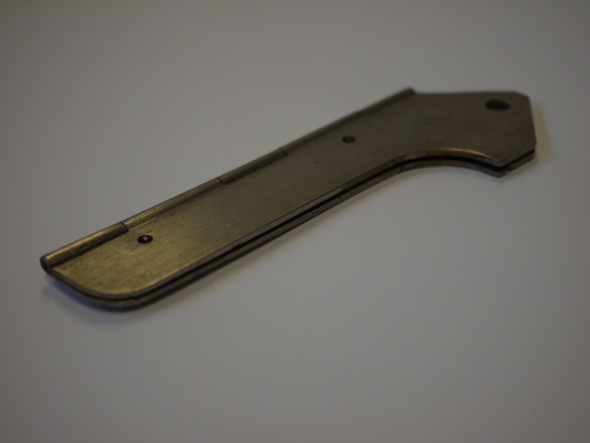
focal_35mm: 60
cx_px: 295
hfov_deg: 32.2
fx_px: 1023
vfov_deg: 24.4
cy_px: 222
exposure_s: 1/400
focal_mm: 30
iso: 400
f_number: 3.5
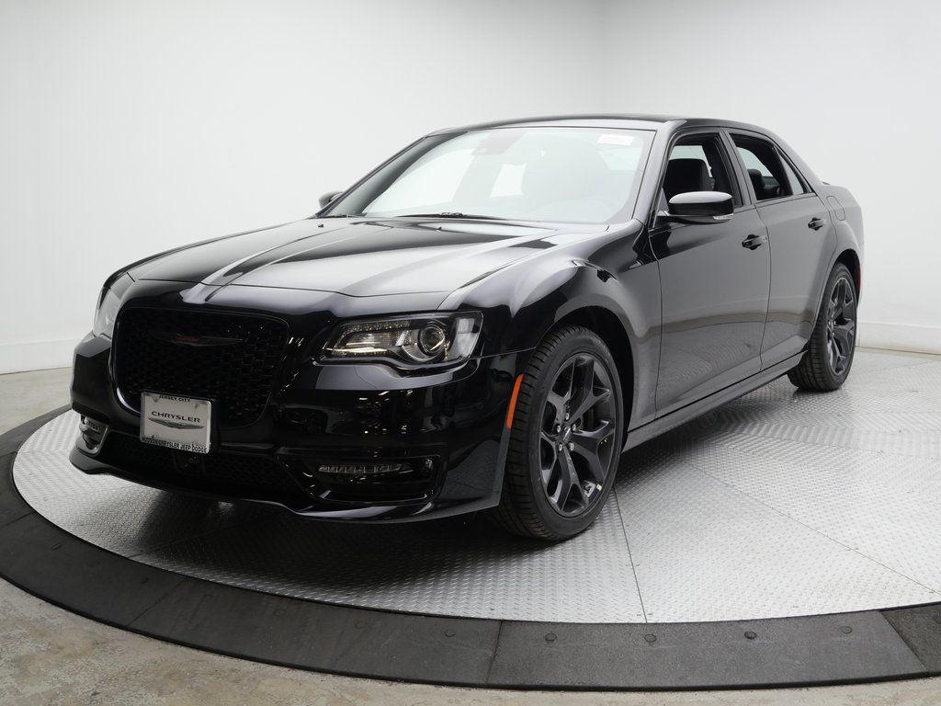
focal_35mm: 42
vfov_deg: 34.3
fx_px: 1142
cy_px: 353
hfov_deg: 44.8
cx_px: 470
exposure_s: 1/60
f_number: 4.7
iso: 640
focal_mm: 21
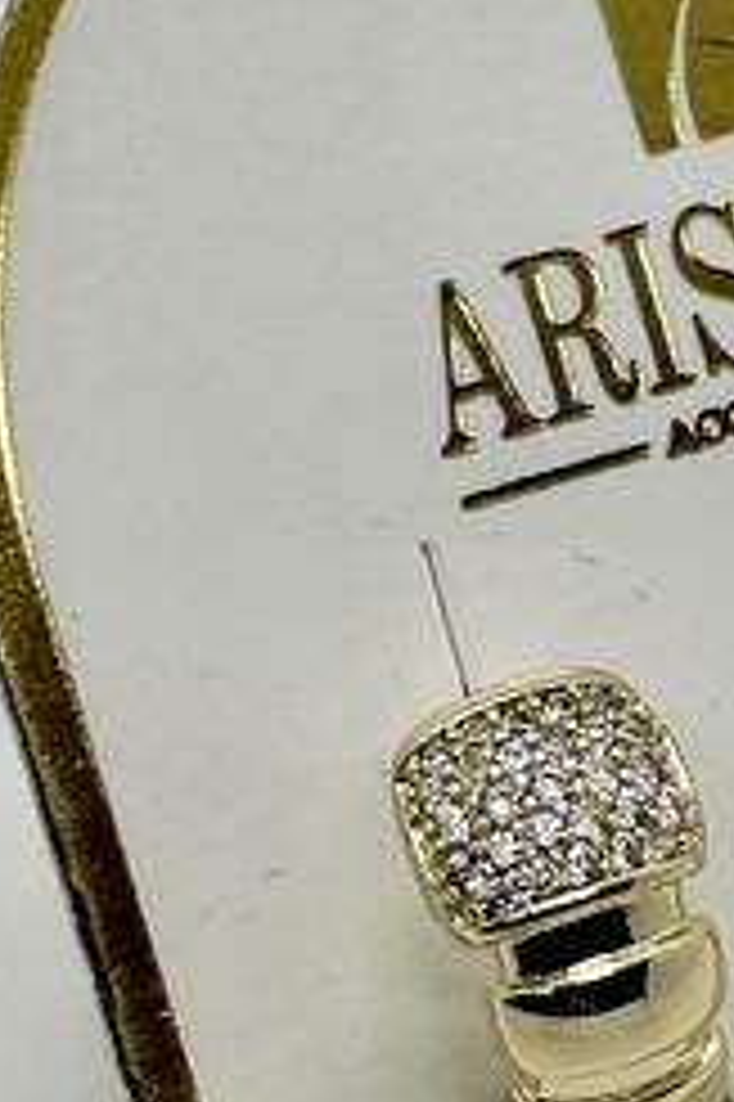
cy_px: 535
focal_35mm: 209
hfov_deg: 6.5
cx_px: 847
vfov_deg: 9.9
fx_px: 6400
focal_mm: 6.86
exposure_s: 1/264
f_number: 1.78
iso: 64
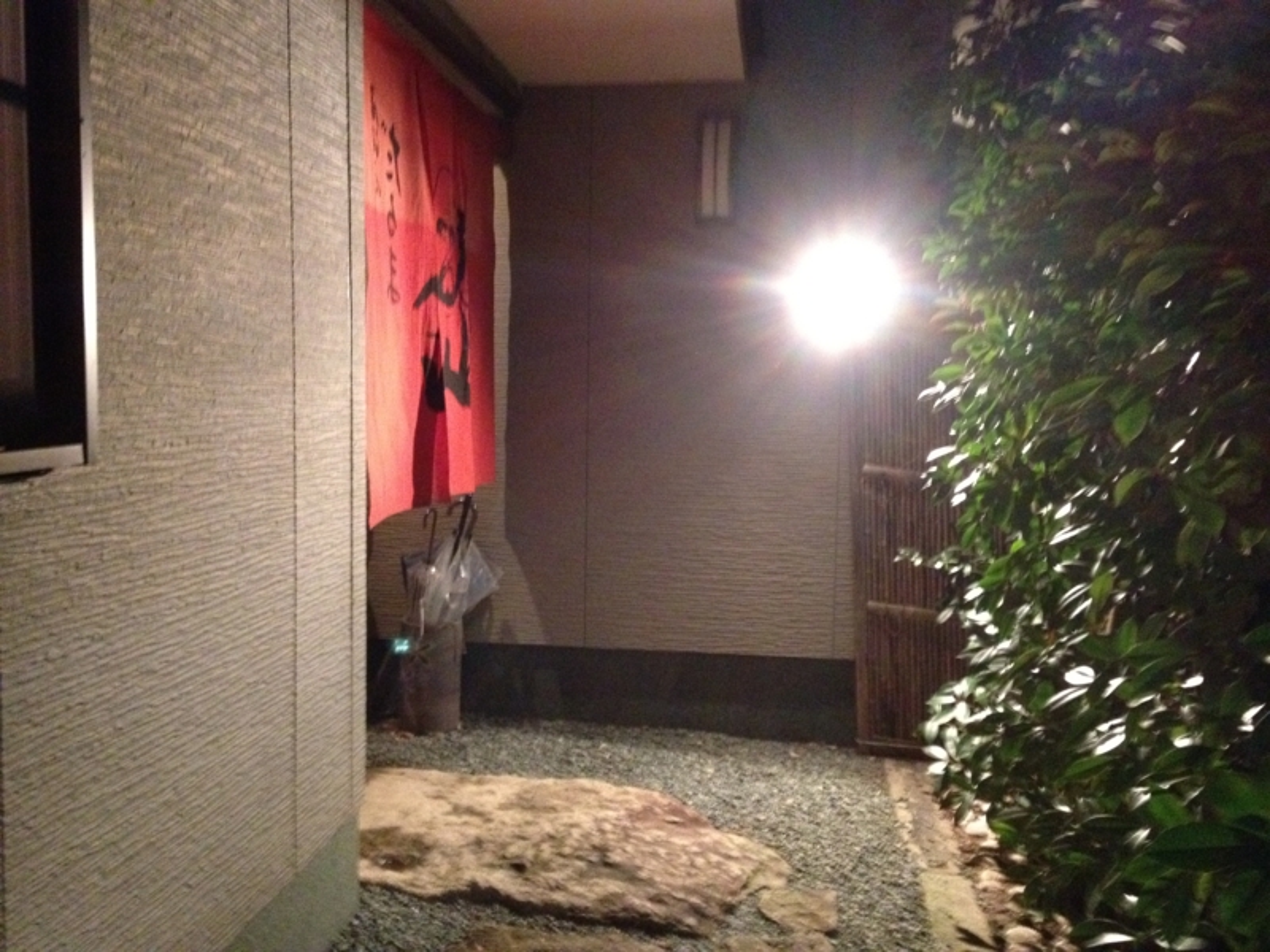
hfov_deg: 52.6
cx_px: 635
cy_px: 476
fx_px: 1284
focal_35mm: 35
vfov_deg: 40.7
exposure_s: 1/15
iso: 800
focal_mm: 4.28
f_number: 2.4
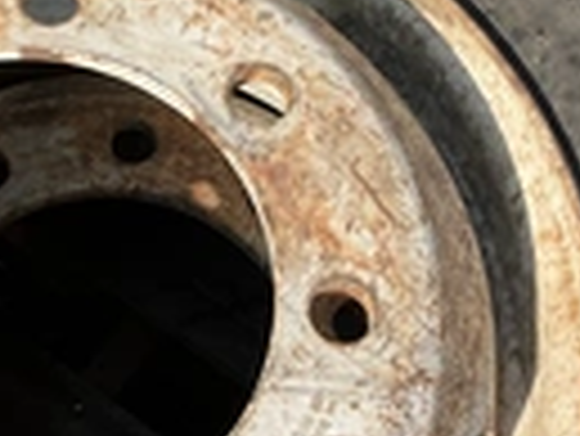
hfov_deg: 21.4
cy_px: 252
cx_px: 85
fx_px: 1509
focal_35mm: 90
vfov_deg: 16.4
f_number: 1.8
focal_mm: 3
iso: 25
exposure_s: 1/1626
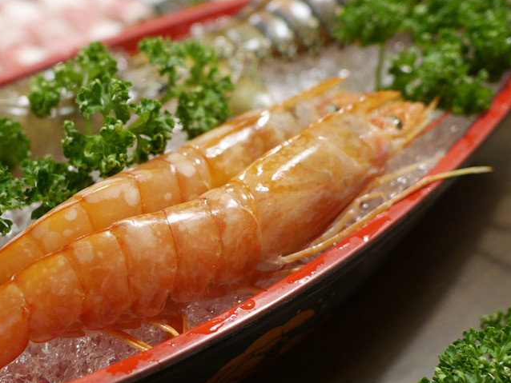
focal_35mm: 47
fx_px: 694
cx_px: 195
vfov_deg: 30.9
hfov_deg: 40.2
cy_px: 217
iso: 1000
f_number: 2
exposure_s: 1/60
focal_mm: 15
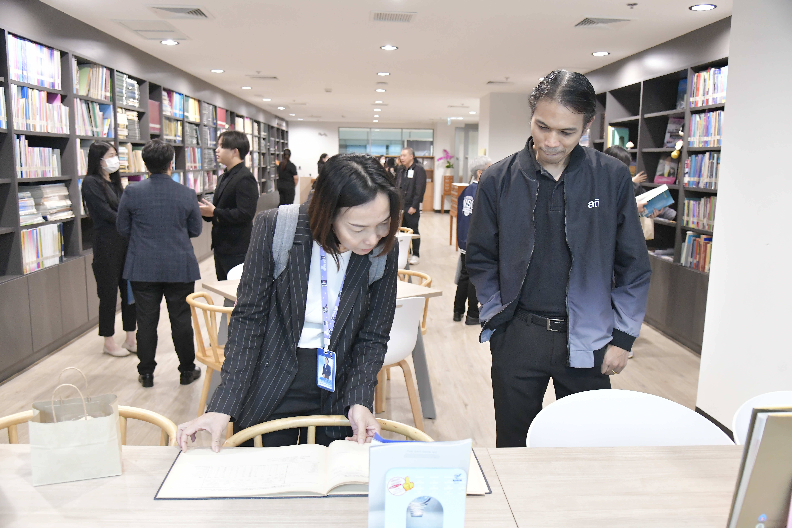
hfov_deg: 61.9
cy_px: 264
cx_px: 396
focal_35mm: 30
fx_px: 660
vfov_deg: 43.6
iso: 5000
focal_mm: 30
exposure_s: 1/125
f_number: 4.5
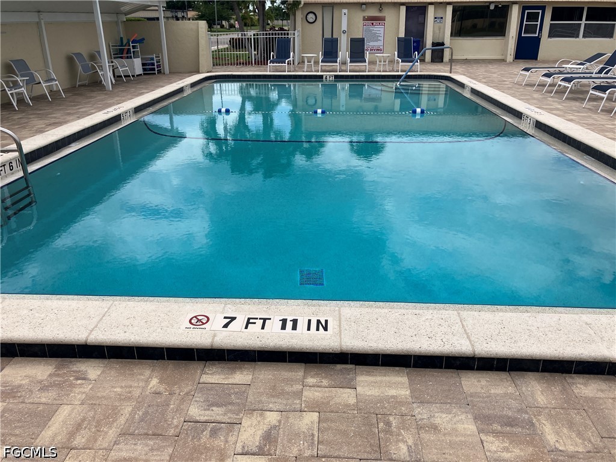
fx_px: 498
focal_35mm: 28
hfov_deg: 63.4
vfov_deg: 49.7
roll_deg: +2.7
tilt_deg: -21.4
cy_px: 231
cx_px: 308
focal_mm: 3.99
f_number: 1.8
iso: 32
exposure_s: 1/3040
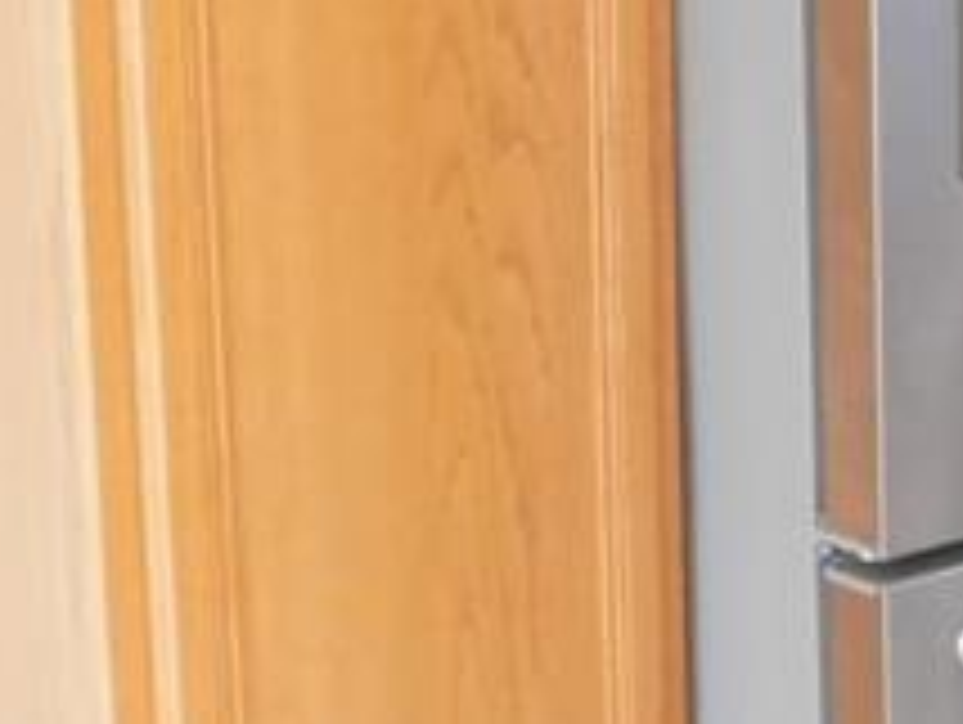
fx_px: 3064
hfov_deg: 17.0
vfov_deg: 13.3
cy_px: -9
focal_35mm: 110
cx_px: 1179
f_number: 3
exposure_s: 1/30
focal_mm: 4
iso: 320
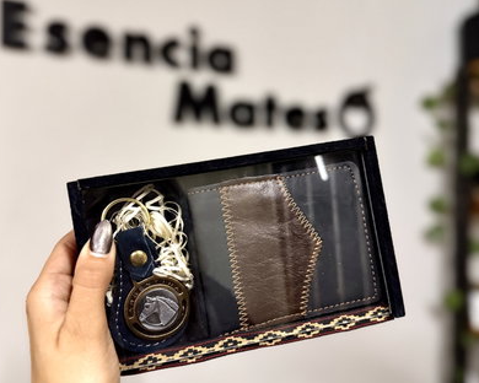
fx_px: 454
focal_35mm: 32
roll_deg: +1.9
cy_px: 197
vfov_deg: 45.8
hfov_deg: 55.7
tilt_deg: -2.4
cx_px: 237
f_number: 1.78
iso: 500
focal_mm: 6.76
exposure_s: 1/50
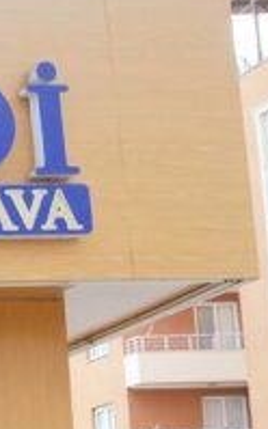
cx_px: -743
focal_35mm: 126
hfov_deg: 7.7
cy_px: 467
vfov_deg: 16.1
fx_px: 1476
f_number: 5
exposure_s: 1/100
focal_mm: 24
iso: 1250
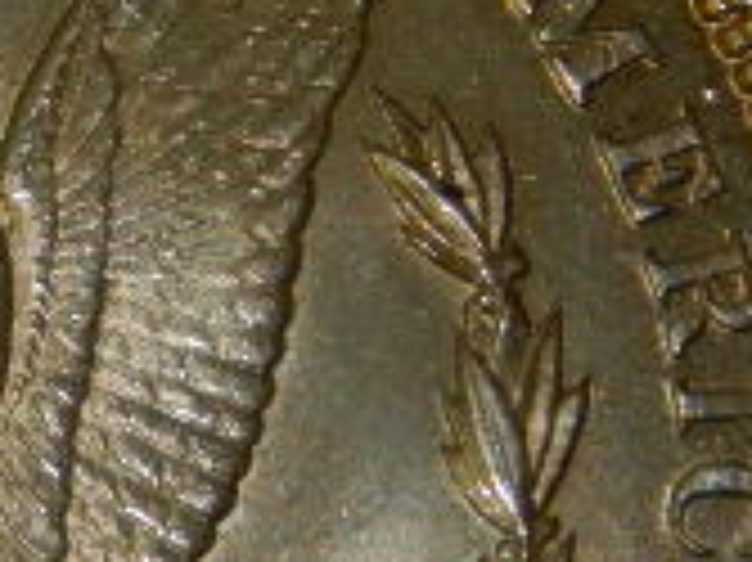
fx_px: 10898
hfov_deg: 3.9
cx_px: -293
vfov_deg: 3.0
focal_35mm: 502
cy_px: 553
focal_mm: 23.4
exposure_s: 1/30
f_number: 9.6
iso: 200
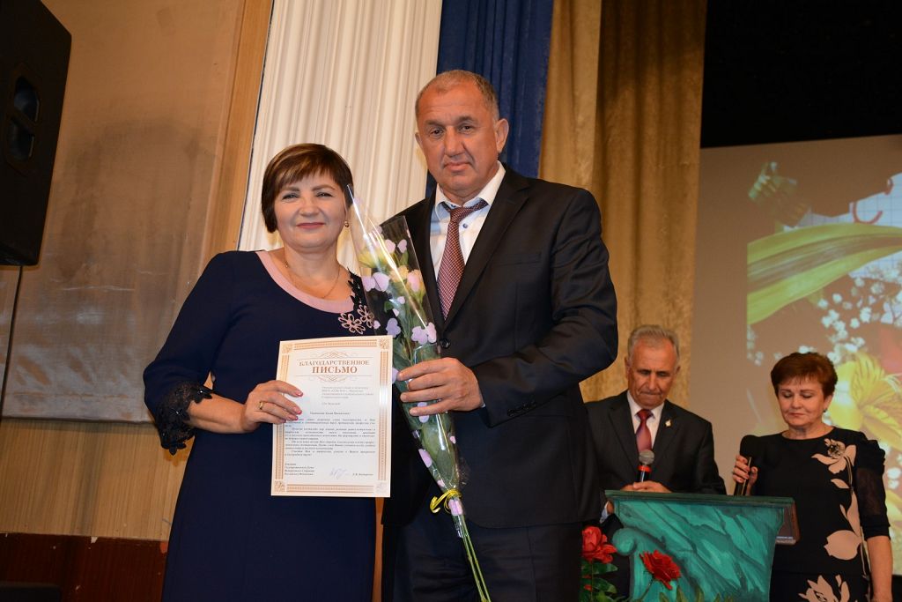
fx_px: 1015
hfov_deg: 47.9
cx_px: 451
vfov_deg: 33.0
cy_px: 301
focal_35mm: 40
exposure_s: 1/60
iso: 1000
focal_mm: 27
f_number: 4
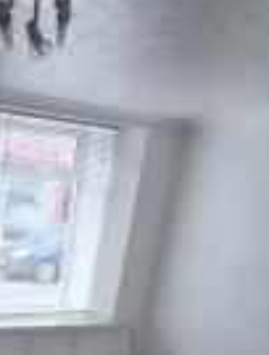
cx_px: -40
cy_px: 377
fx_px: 433
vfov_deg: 38.2
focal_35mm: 42
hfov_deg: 30.2
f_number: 2.2
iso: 250
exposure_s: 1/50
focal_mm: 1.74
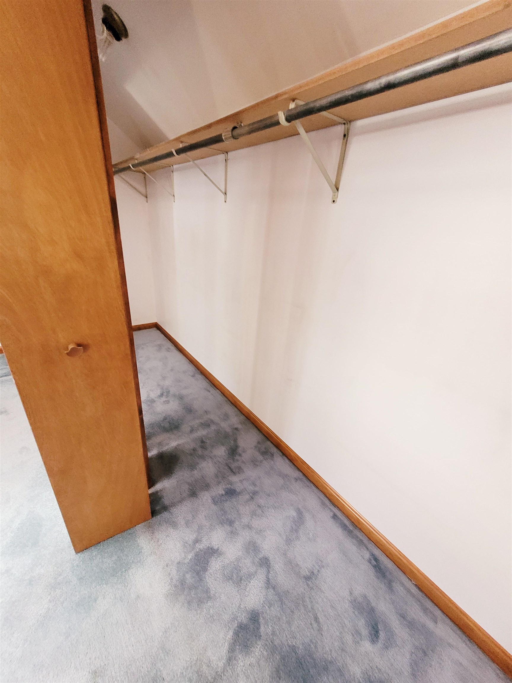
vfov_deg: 106.2
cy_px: 342
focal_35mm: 13
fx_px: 256
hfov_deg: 89.9
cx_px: 256
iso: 400
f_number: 2.2
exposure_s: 1/30
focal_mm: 1.74
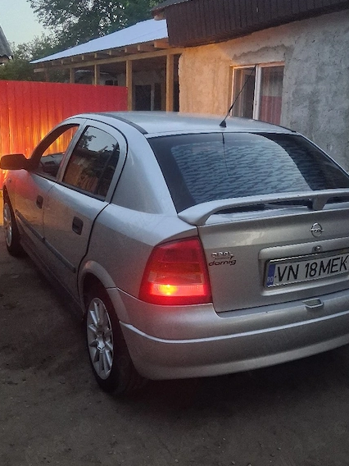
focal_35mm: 38
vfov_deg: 49.0
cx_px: 199
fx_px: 511
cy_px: 222
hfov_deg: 37.6
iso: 1000
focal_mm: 4
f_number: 1.8
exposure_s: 1/25
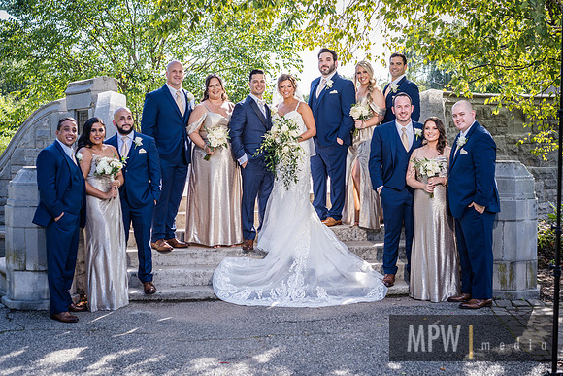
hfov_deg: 36.2
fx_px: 860
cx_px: 282
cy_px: 188
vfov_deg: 24.6
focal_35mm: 55
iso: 100
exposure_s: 1/125
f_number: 4.5
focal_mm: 55
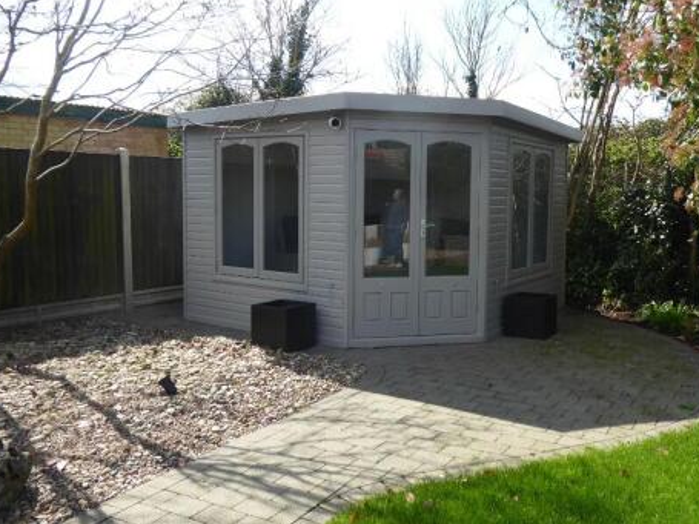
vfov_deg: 44.1
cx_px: 428
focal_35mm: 32
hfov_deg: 56.3
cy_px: 247
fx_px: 646
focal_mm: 4.3
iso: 80
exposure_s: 1/400
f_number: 3.3
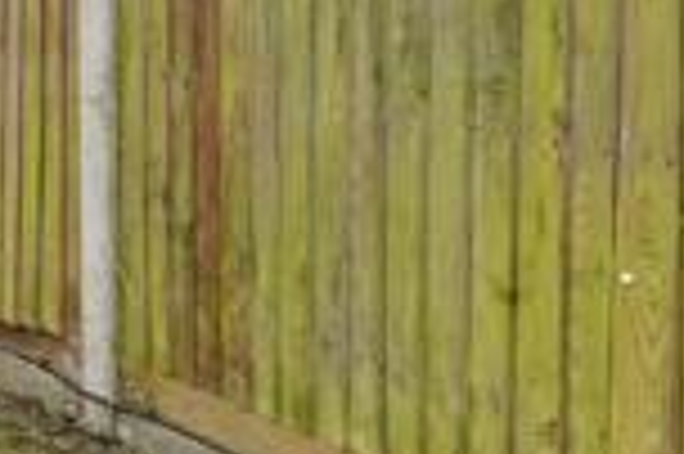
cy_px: -115
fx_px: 1063
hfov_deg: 18.4
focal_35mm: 56
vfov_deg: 22.0
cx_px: -740
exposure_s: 1/250
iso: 320
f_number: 9
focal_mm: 13
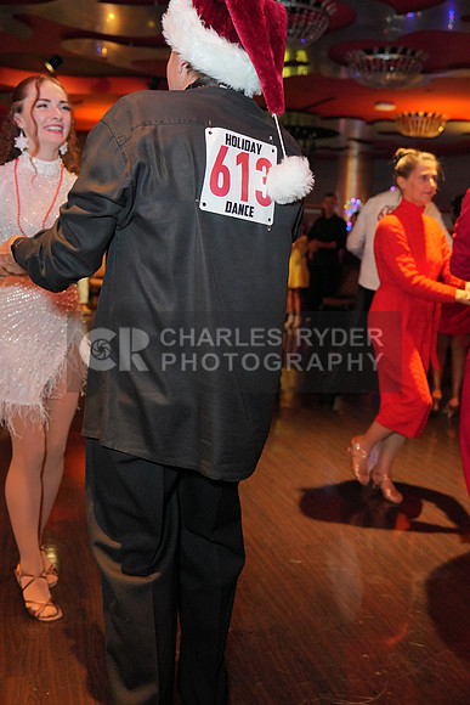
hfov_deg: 37.9
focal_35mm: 35
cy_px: 352
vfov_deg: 54.4
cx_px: 235
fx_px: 685
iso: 4000
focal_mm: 35
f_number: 4
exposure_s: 1/125
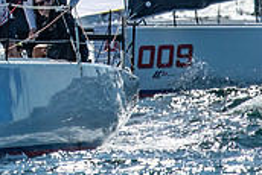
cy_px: -104
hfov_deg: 1.3
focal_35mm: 1577
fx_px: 11486
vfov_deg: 0.9
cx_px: -73
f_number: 5
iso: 320
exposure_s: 1/5000
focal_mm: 300
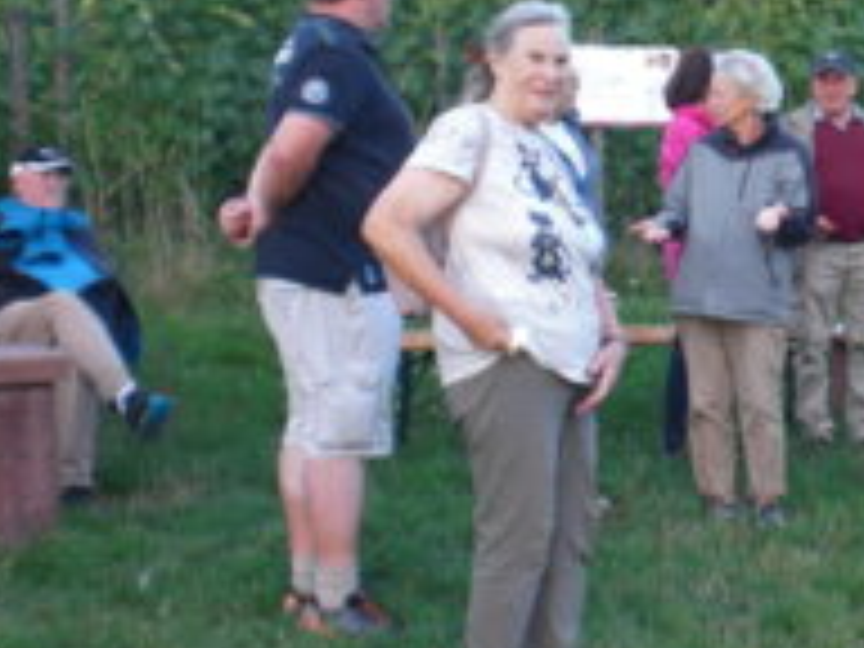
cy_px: 342
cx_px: 868
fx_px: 1972
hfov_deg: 23.6
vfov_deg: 18.7
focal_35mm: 79
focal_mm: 6.3
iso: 64
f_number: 3.1
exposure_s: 1/80
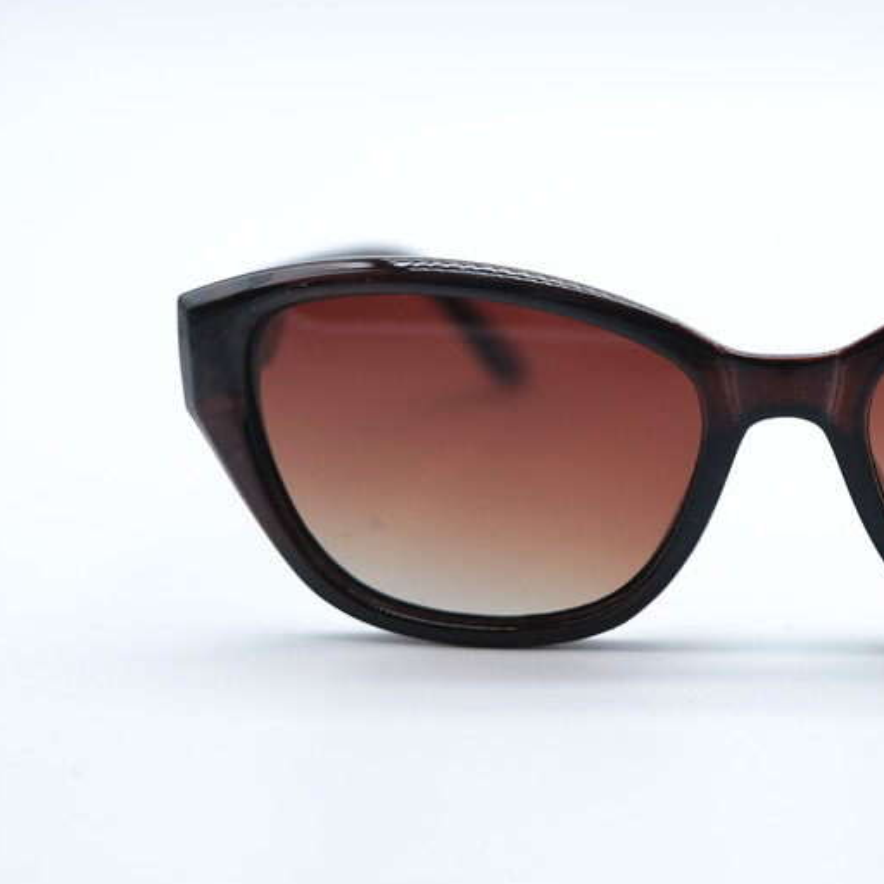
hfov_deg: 26.4
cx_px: 801
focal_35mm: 63
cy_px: 504
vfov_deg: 27.3
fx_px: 1820
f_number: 3.2
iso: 320
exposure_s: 1/1000
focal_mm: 25.4
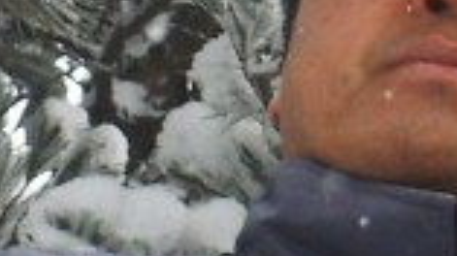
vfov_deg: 1.5
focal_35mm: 834
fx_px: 10098
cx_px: 442
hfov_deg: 2.6
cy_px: -99
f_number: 4.5
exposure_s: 1/250
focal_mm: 19.8
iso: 50
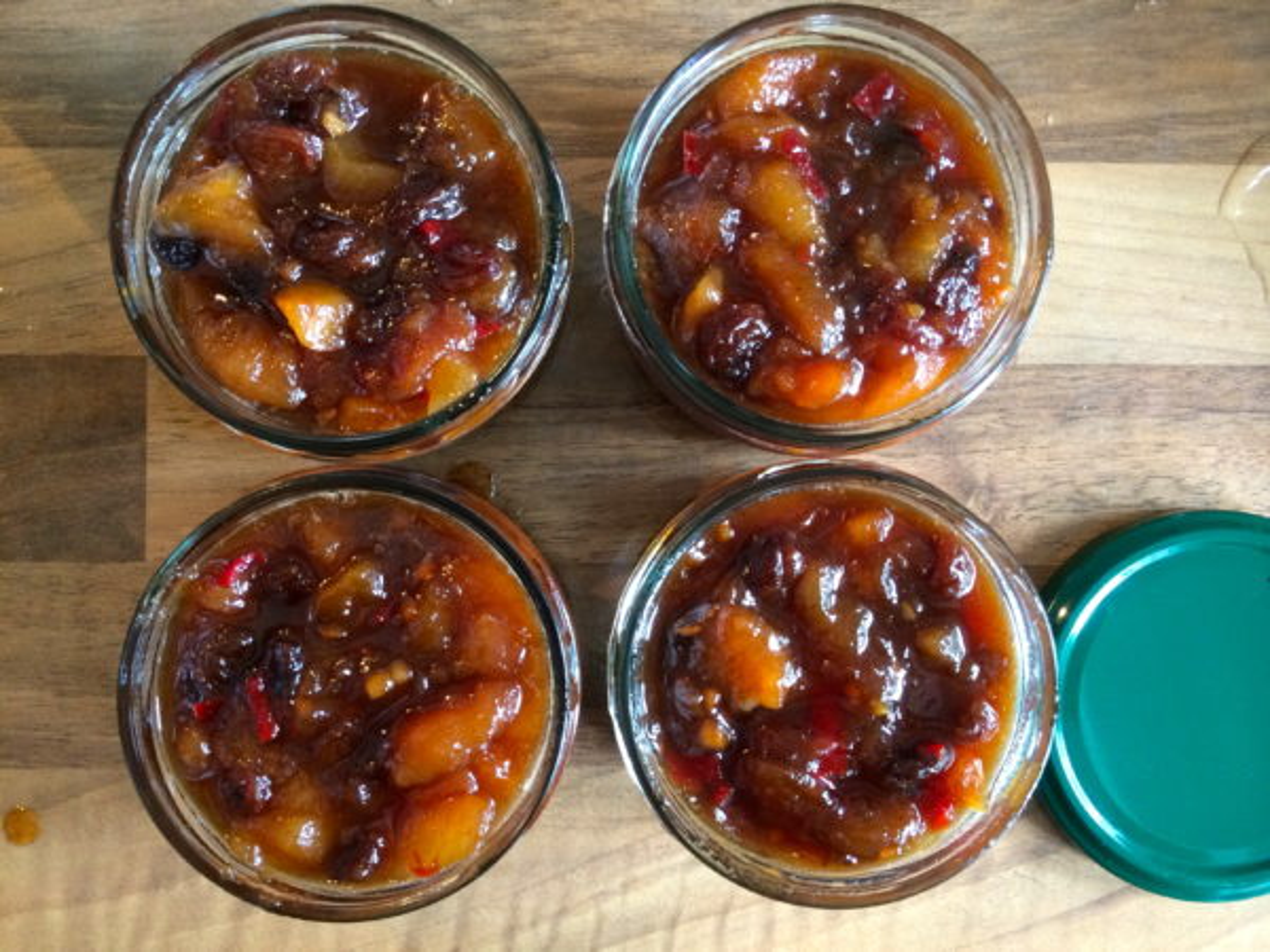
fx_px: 1101
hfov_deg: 60.0
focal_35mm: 30
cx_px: 635
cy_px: 476
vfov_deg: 46.8
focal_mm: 4.12
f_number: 2.2
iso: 200
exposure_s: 1/30
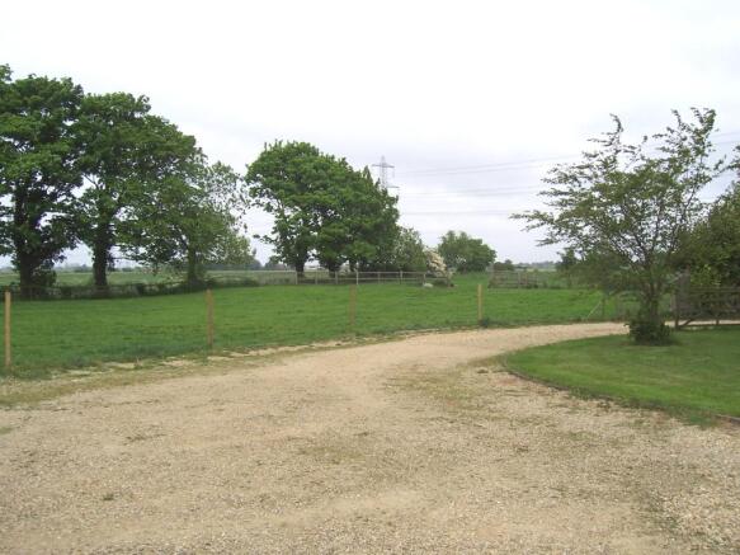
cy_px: 278
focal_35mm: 34
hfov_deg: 54.0
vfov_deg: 41.8
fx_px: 727
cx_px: 370
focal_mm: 5.6
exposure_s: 1/350
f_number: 5.6
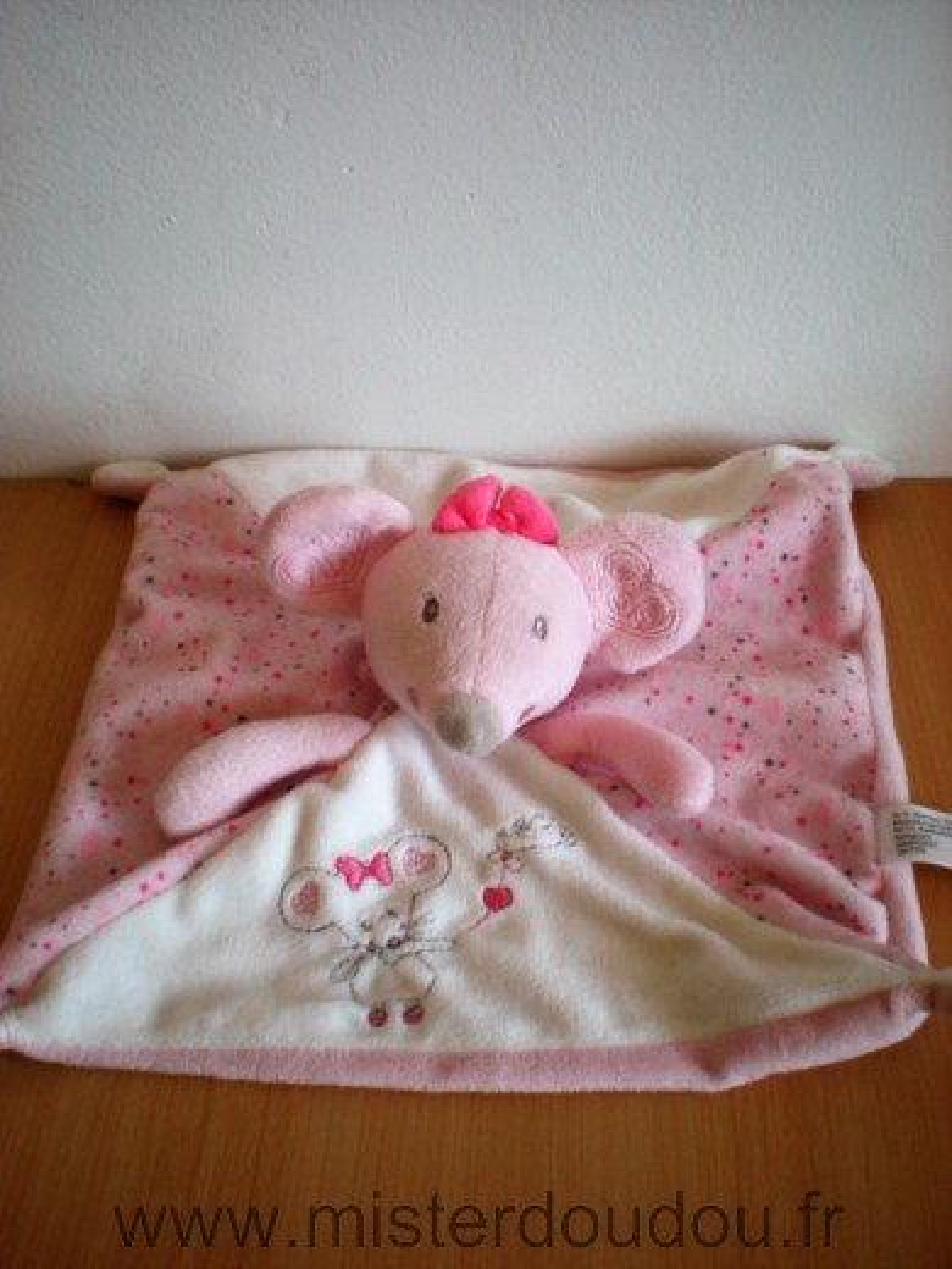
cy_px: 634
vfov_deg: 49.0
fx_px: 1393
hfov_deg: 37.7
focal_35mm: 38
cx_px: 476
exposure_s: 1/31.2
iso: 200
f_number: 3.1
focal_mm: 6.3
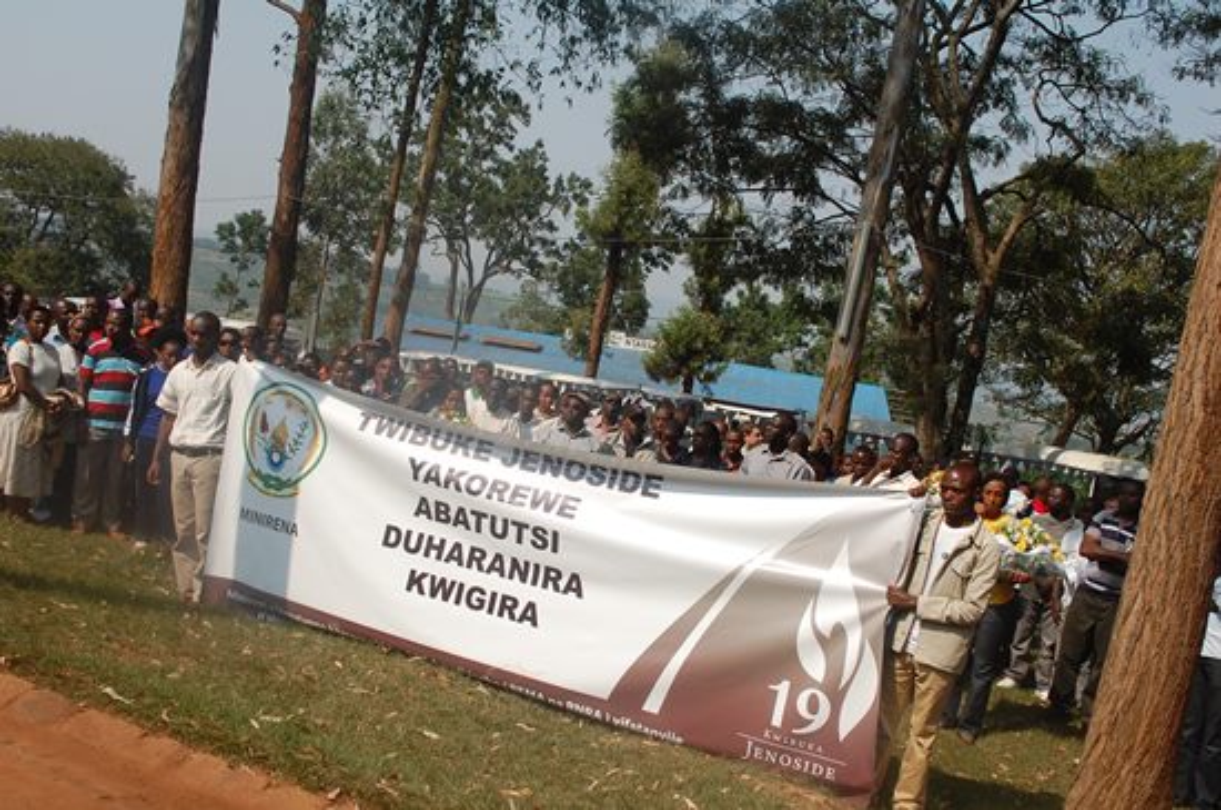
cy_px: 405
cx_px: 610
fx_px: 1219
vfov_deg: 36.8
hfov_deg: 53.2
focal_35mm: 36
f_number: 9
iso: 200
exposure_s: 1/320
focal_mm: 24
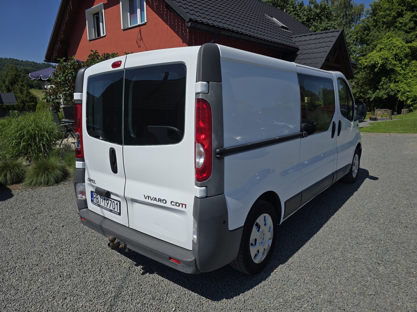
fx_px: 277
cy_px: 156
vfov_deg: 58.9
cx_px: 208
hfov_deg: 73.9
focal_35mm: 23
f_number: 1.7
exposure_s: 1/1737
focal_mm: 6.3
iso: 12
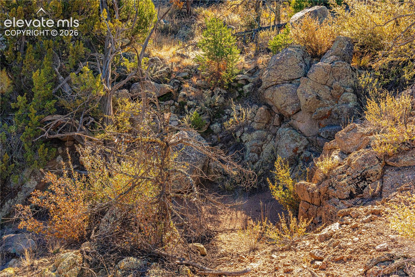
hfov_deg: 55.8
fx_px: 392
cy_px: 138
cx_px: 208
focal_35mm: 34
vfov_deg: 38.9
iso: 720
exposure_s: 1/160
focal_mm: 34
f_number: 11
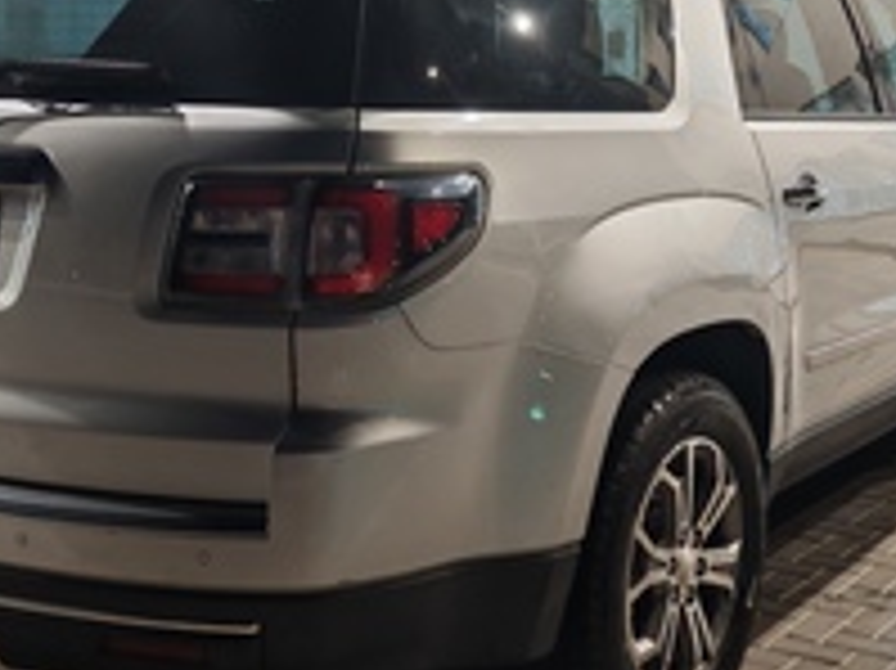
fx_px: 1604
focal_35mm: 62
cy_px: 335
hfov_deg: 31.0
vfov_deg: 23.6
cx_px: 574
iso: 640
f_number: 1.9
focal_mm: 6.67
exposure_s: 1/60
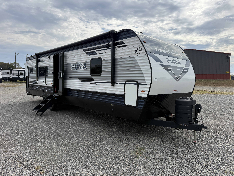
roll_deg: -0.3
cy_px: 88
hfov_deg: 71.6
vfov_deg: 56.8
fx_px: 162
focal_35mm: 24
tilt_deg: -2.3
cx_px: 117
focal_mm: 6.76
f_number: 1.78
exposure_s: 1/7353
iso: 100
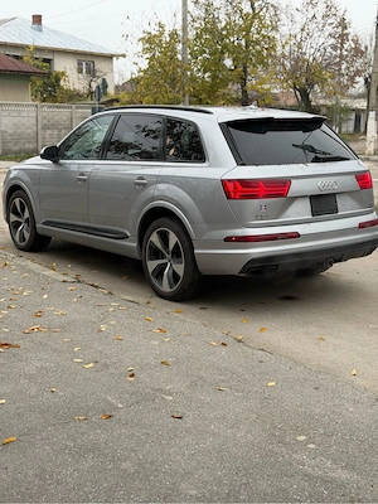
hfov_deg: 30.3
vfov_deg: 39.7
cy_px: 252
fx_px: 699
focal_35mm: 48
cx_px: 189
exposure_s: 1/478
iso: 64
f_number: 1.78
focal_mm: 6.76
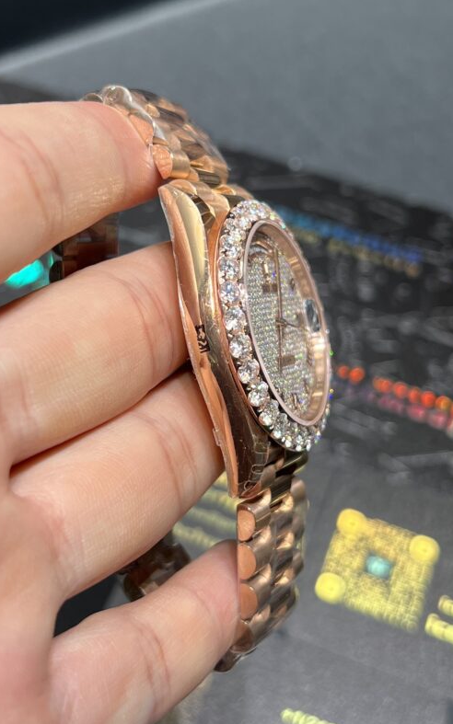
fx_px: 553
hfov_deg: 44.4
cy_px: 359
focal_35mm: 28
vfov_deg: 66.5
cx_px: 267
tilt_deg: -50.1
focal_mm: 5.7
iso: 40
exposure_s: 1/100
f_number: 1.5
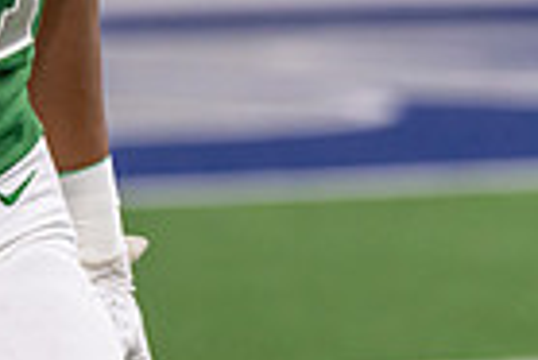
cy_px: -431
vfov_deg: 2.3
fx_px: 8871
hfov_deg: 3.5
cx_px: -76
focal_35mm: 593
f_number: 2.8
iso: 2000
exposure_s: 1/1000
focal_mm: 126
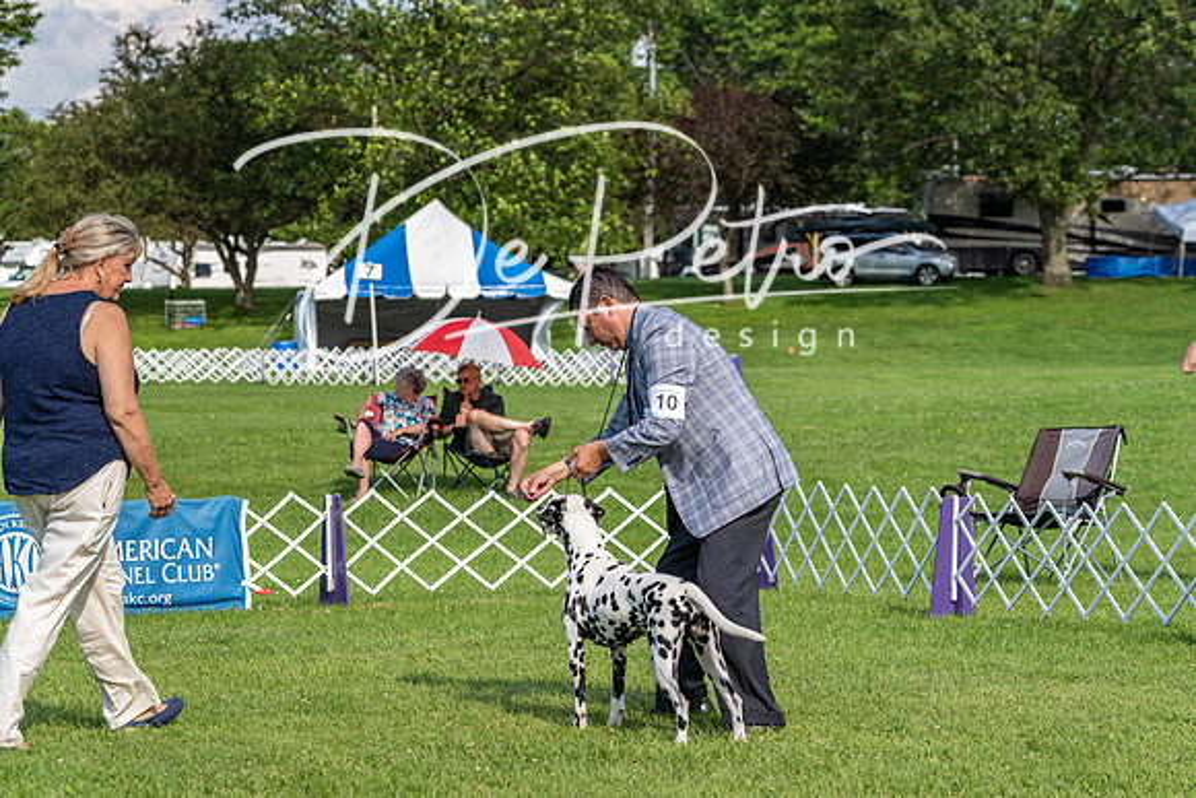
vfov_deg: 12.8
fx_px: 3555
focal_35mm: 107
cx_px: 598
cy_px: 399
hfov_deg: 19.1
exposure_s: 1/1000
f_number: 5.6
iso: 320
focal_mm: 107
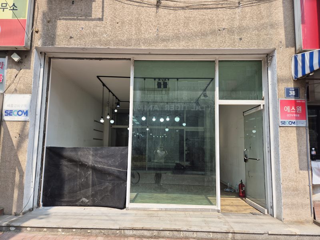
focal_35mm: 23
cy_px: 120
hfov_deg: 73.9
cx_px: 160
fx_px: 213
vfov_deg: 58.9
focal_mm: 5.4
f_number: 1.8
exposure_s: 1/1232
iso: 25
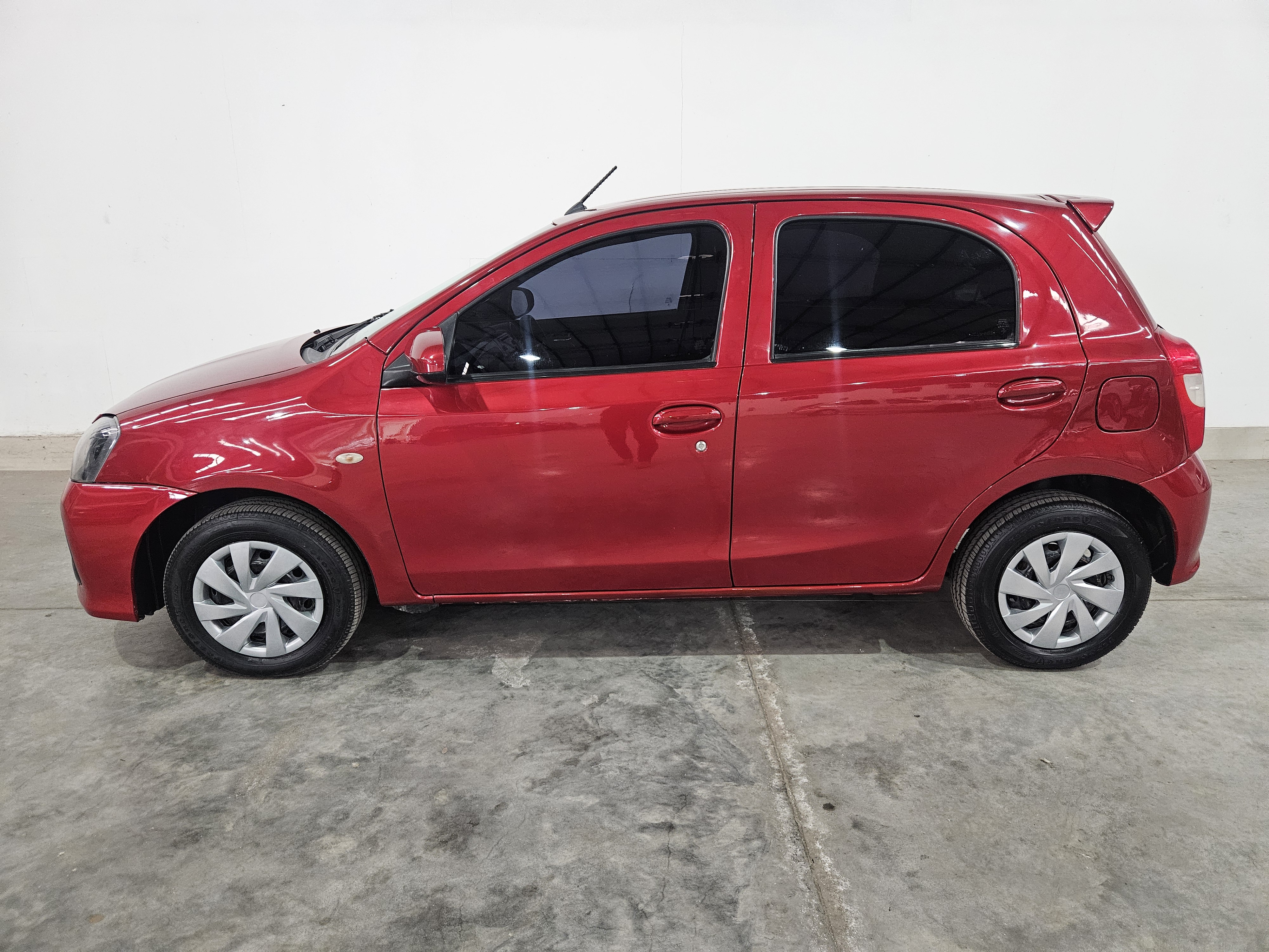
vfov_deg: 58.9
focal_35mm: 23
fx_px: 843
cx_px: 634
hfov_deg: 73.9
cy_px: 476
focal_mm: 5.4
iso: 800
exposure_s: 1/100
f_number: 1.8
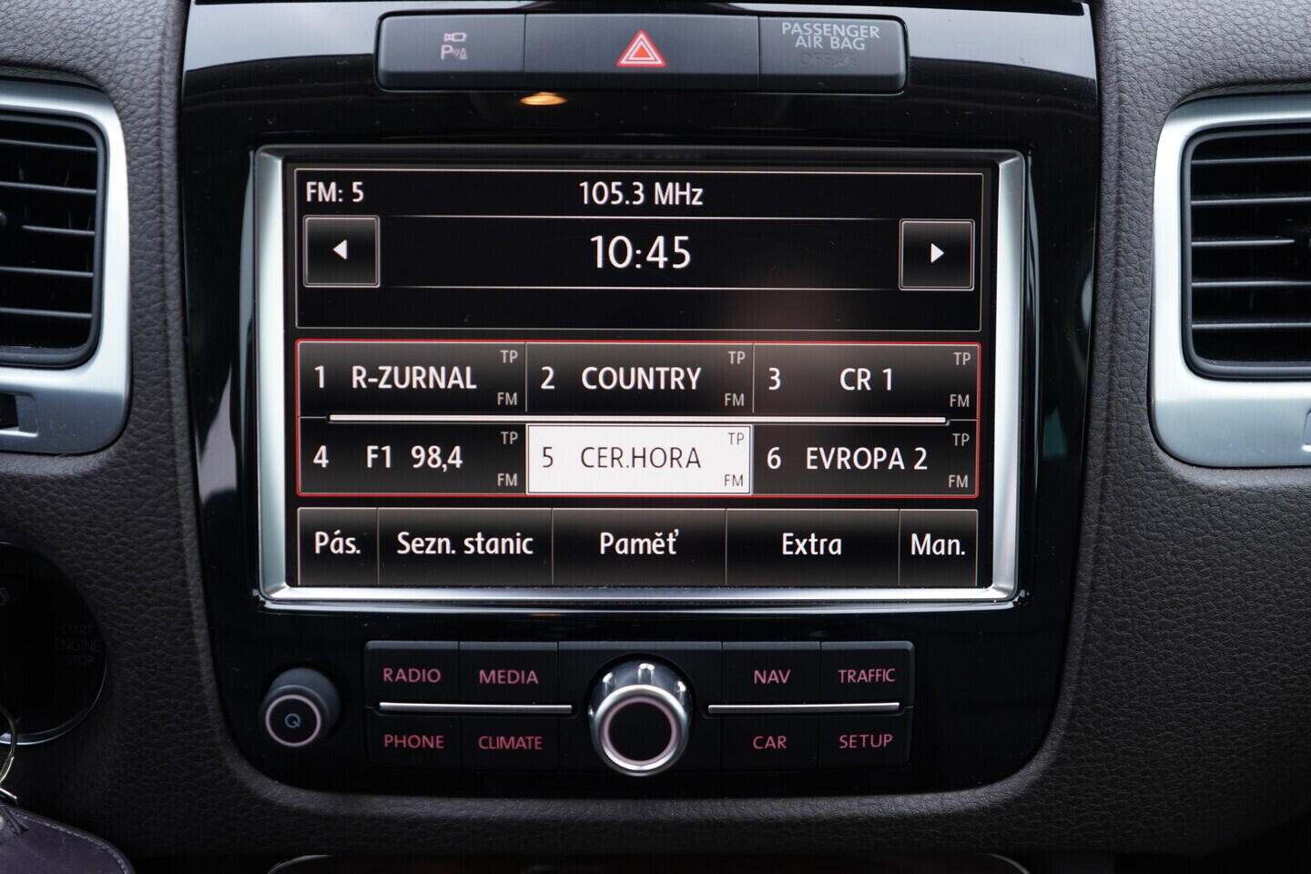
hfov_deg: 53.1
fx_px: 1311
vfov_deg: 36.9
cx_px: 656
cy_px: 437
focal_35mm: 36
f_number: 2.8
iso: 200
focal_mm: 24
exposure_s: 1/40
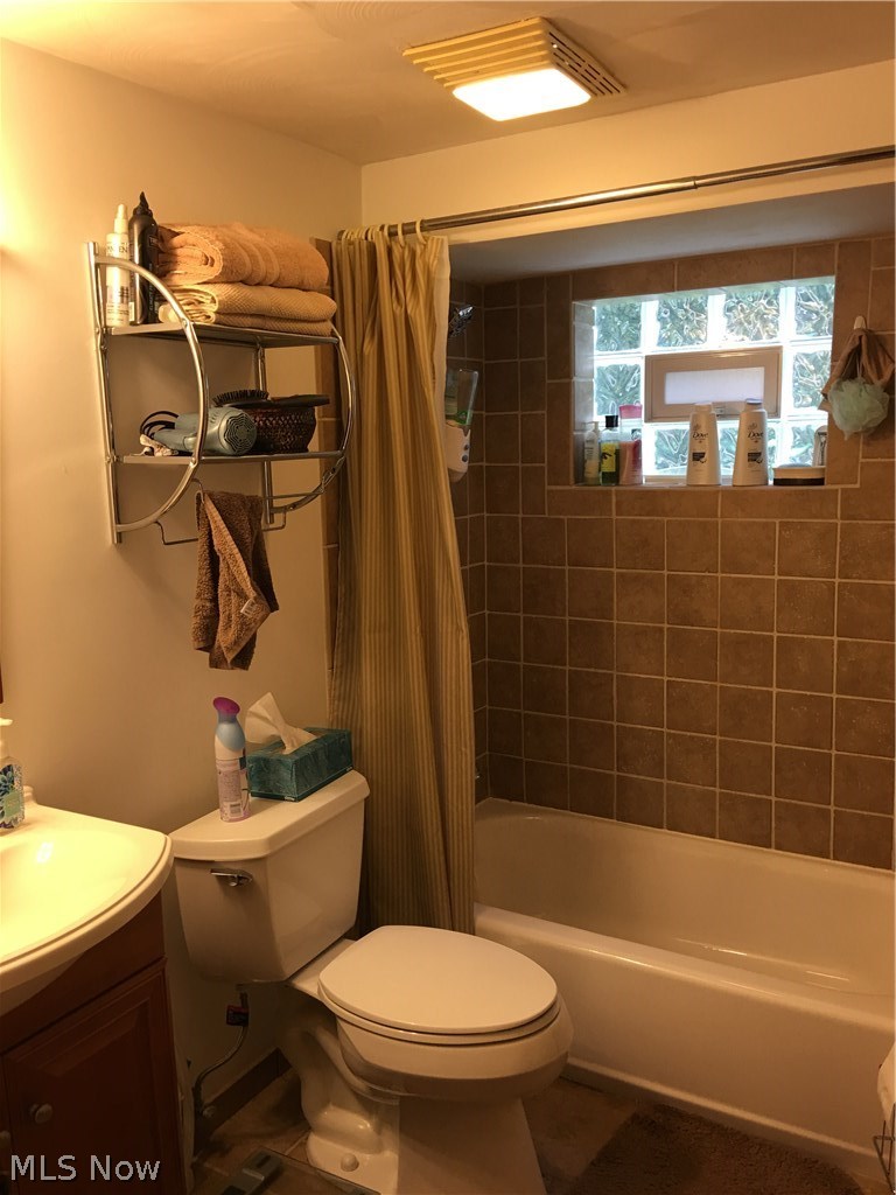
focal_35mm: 29
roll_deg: -0.9
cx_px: 448
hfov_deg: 48.2
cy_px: 598
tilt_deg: -13.5
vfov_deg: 61.7
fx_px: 1001
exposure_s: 1/15
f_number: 2.2
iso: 32
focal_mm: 4.15
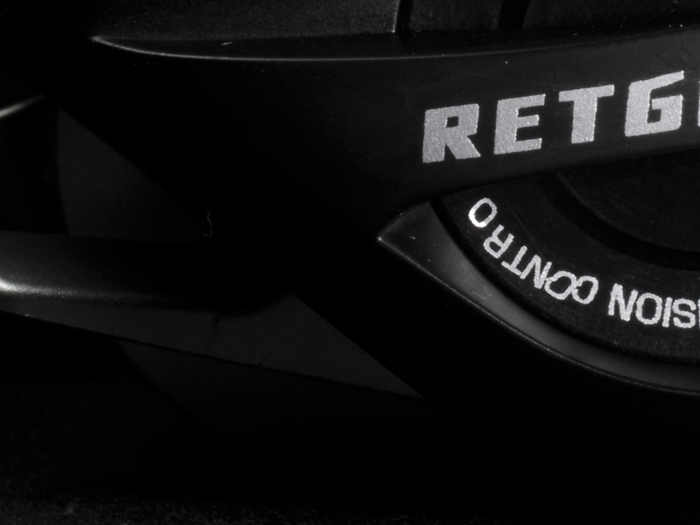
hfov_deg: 10.9
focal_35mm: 182
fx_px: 3681
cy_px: -14
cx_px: 412
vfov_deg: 8.1
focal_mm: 50
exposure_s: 1/1.6
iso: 200
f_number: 32
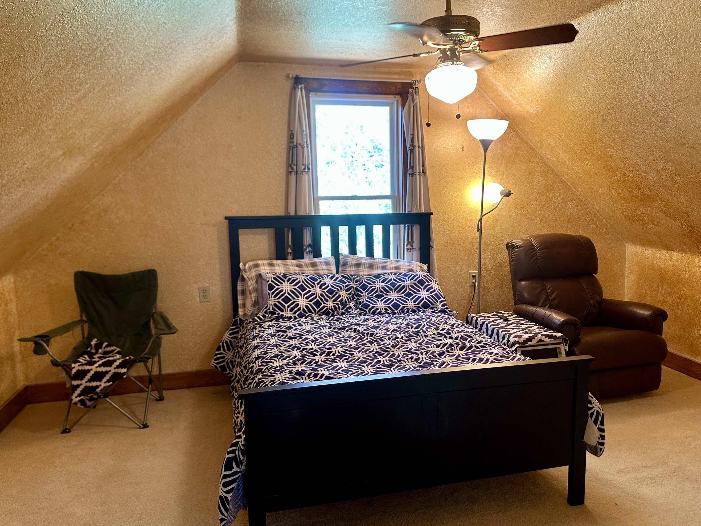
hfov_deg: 63.3
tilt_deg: -7.1
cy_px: 266
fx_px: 567
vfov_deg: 49.7
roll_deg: +0.8
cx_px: 387
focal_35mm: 28
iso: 160
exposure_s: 1/60
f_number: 1.78
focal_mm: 6.86
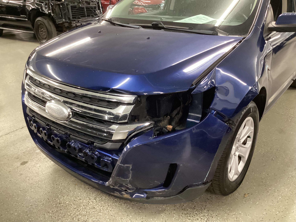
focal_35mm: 31
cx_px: 148
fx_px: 265
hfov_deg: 58.4
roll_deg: +1.4
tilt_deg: -25.8
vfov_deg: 45.4
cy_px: 111
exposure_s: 1/30
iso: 400
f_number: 2.4
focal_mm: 3.3
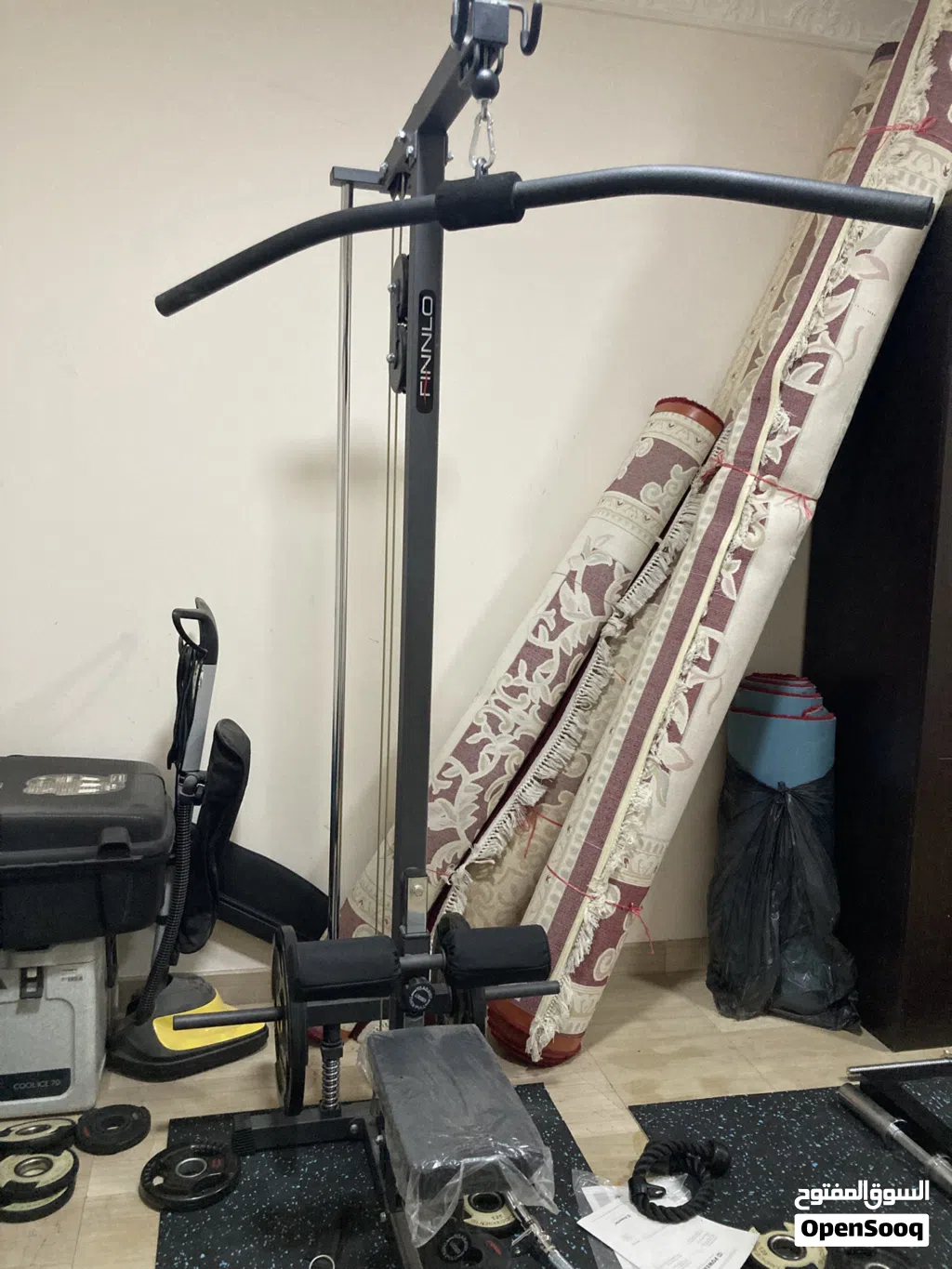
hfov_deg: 49.8
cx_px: 476
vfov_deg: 63.4
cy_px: 634
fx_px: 1027
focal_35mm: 28
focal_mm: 3.99
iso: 320
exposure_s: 1/58
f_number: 1.8
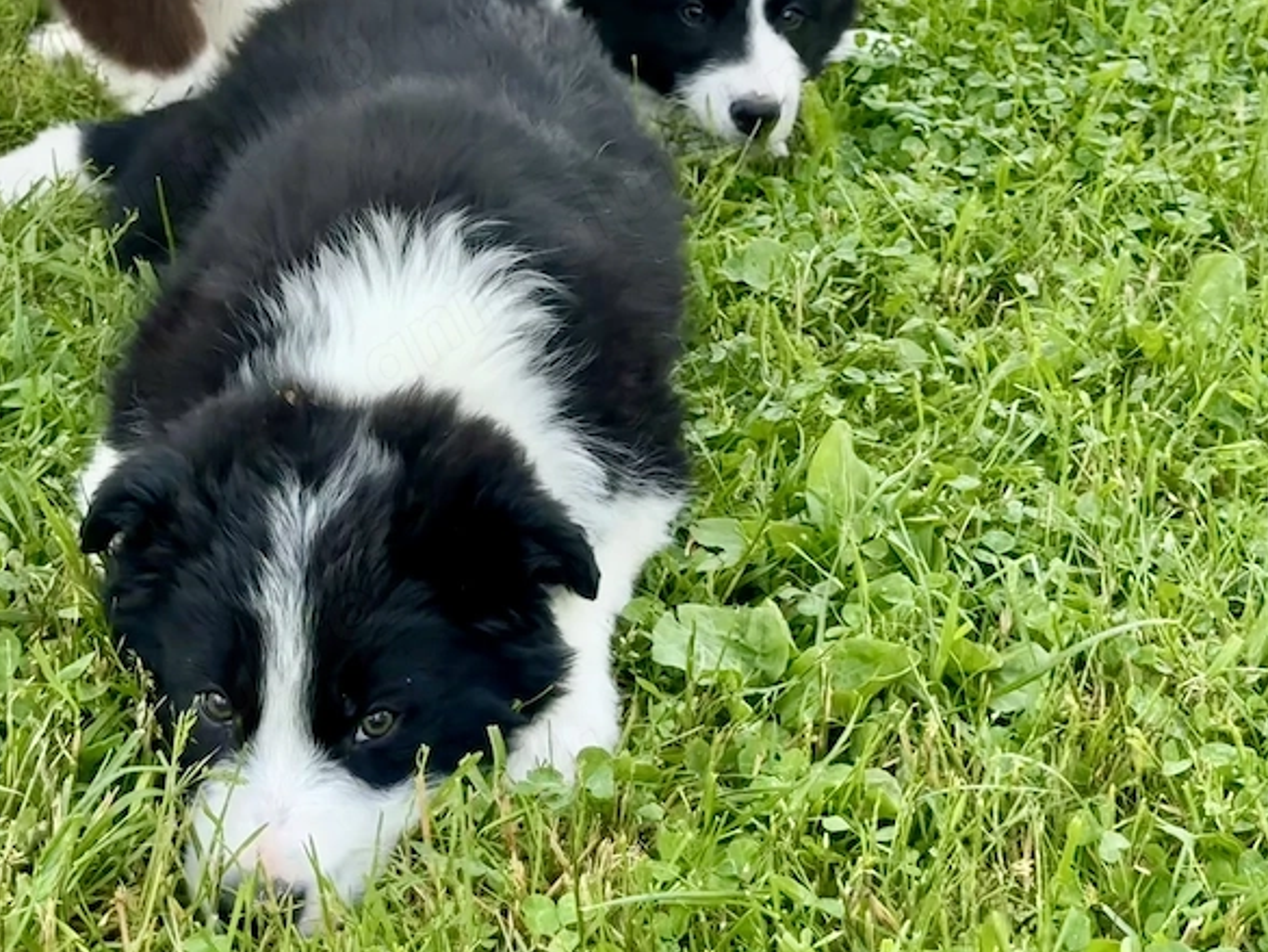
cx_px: 423
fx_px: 3004
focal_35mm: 82
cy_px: 256
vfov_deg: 17.9
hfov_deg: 23.7
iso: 80
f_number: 1.78
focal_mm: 6.76
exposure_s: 1/1070
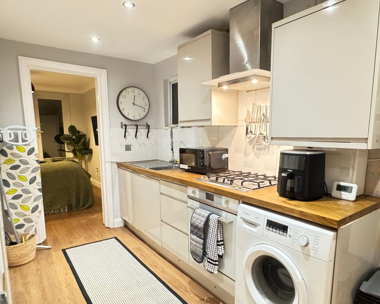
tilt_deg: -9.1
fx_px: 259
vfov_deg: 60.6
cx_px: 206
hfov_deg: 72.5
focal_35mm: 23
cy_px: 174
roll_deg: +0.3
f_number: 2.2
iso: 1250
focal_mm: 2.22
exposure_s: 1/50
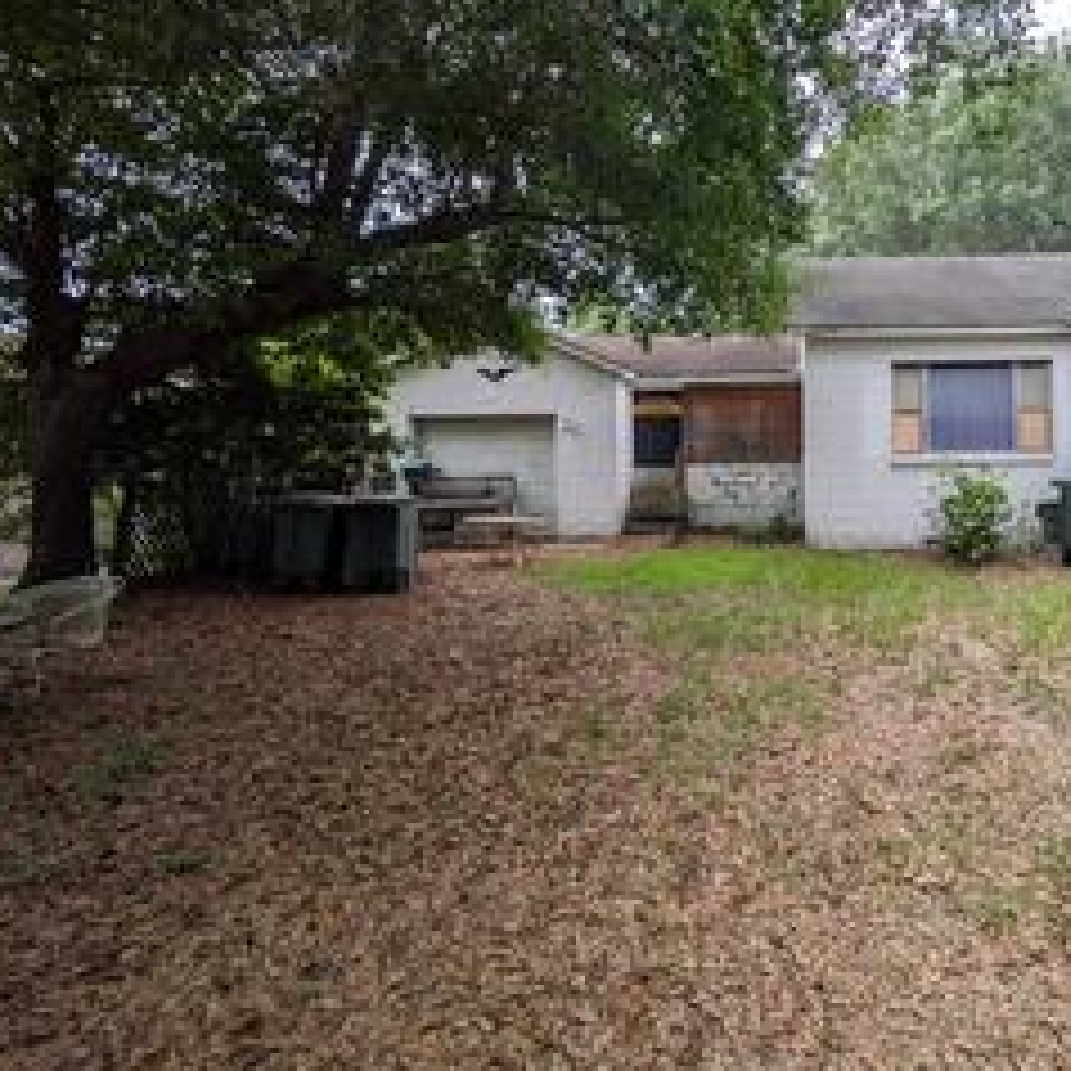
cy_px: 439
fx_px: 735
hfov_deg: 68.5
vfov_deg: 71.5
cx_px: 774
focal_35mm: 21
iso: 45
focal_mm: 1.83
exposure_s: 1/802
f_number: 2.2
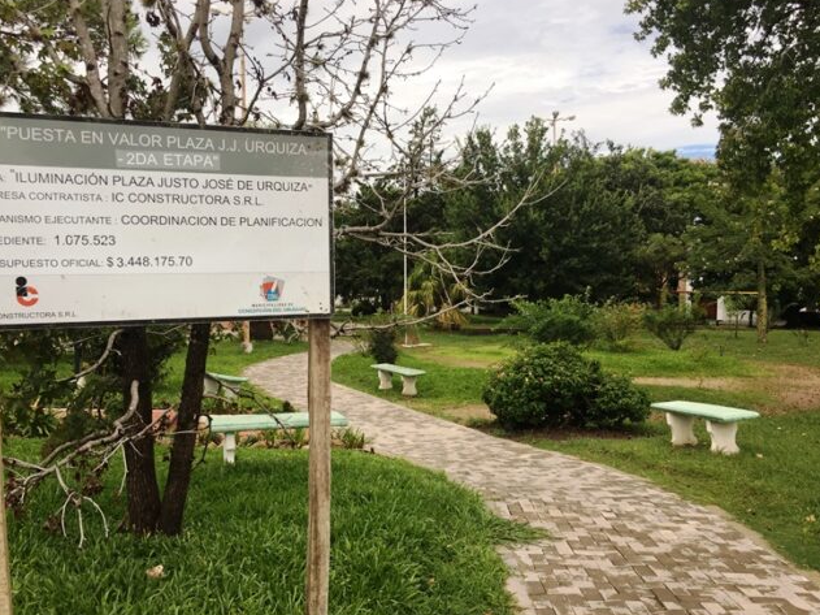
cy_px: 321
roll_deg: +0.1
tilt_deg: -2.4
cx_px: 387
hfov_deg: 56.8
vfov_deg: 44.1
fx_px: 758
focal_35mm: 32
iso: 40
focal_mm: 4.15
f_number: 2.2
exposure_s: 1/1972
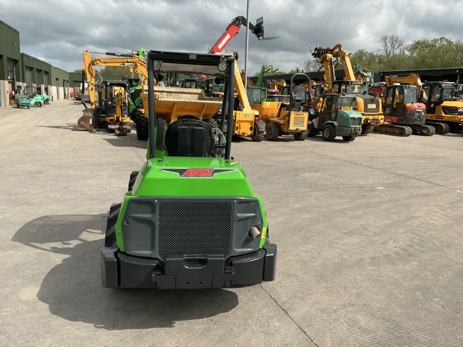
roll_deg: -3.5
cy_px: 174
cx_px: 232
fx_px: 375
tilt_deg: -10.1
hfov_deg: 63.4
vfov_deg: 49.7
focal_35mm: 28
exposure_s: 1/1984
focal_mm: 3
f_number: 1.8
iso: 25
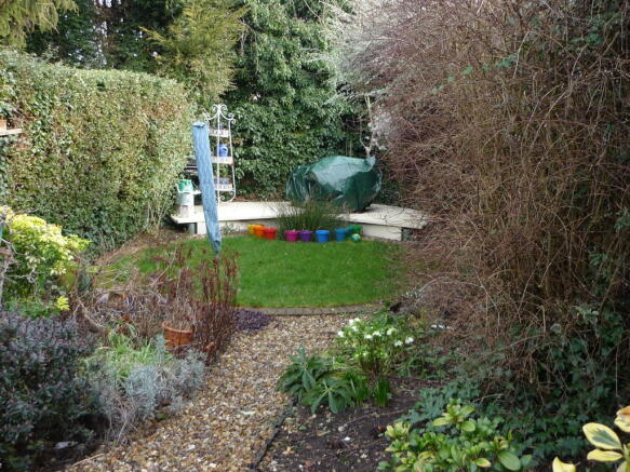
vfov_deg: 42.9
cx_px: 315
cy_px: 236
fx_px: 600
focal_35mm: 33
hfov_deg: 55.4
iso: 100
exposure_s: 1/125
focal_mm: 5.5
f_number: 2.8
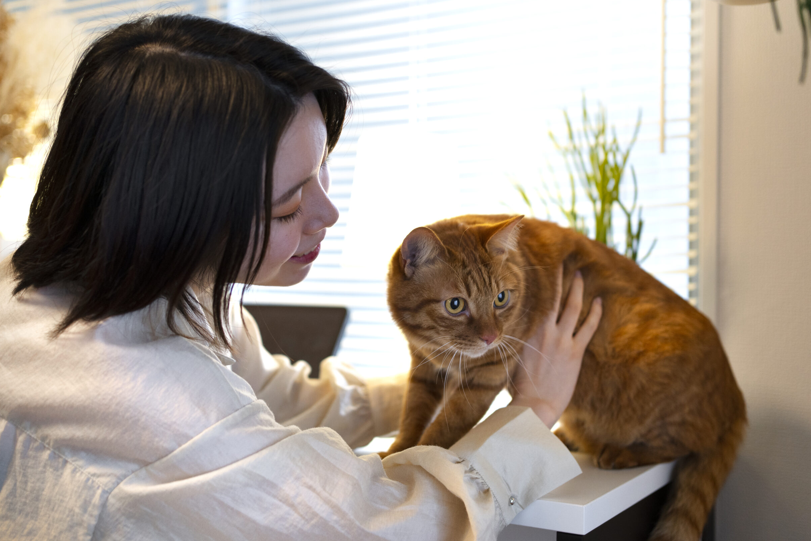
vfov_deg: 36.0
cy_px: 284
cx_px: 406
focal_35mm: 37
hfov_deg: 51.9
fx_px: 834
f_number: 2.2
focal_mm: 35
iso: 800
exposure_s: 1/250
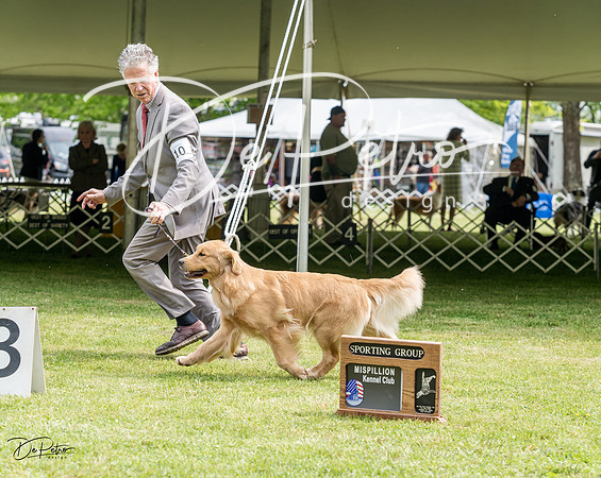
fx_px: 1856
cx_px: 297
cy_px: 239
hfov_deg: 18.4
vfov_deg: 14.7
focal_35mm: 104
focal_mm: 93
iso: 400
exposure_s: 1/1000
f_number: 4.5
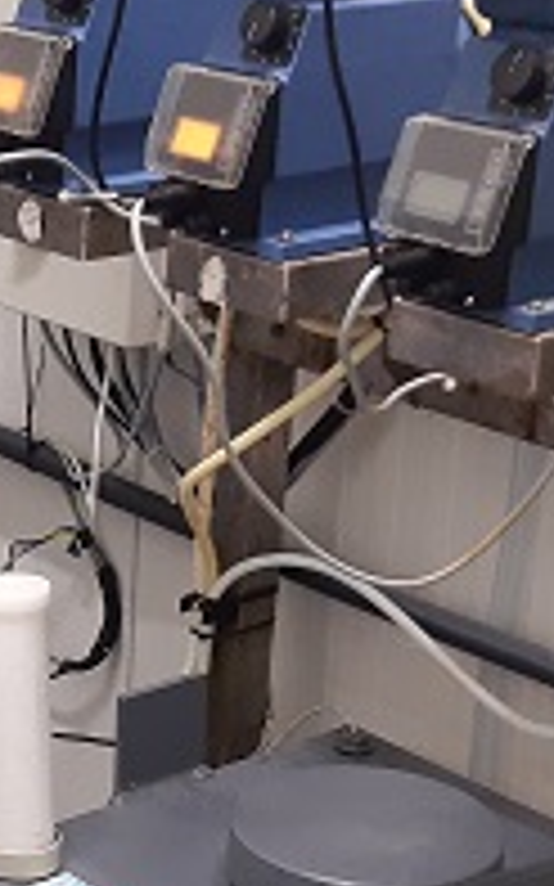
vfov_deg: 21.3
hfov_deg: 13.1
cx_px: -140
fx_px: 2345
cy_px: 645
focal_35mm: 97
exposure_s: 1/50
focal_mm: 3.92
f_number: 1.7
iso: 250
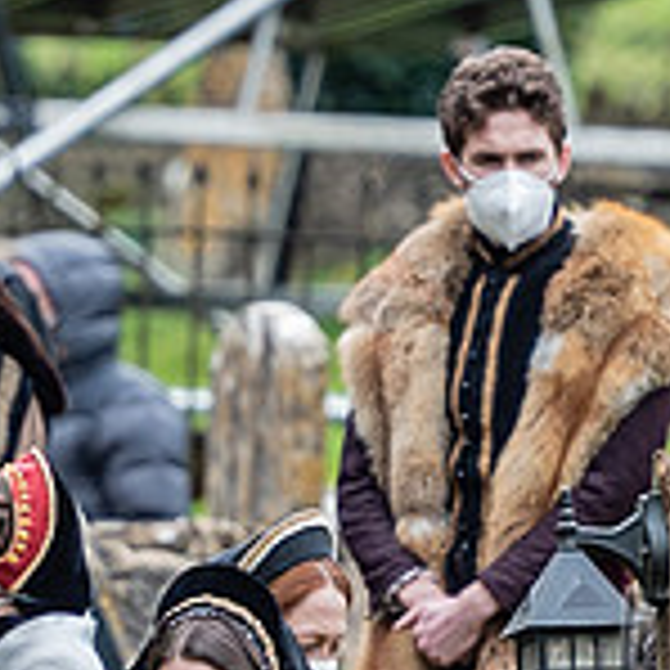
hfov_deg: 1.2
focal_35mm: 1436
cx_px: 434
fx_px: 31445
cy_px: 439
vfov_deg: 1.2
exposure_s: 1/2000
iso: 640
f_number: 2.8
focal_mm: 200
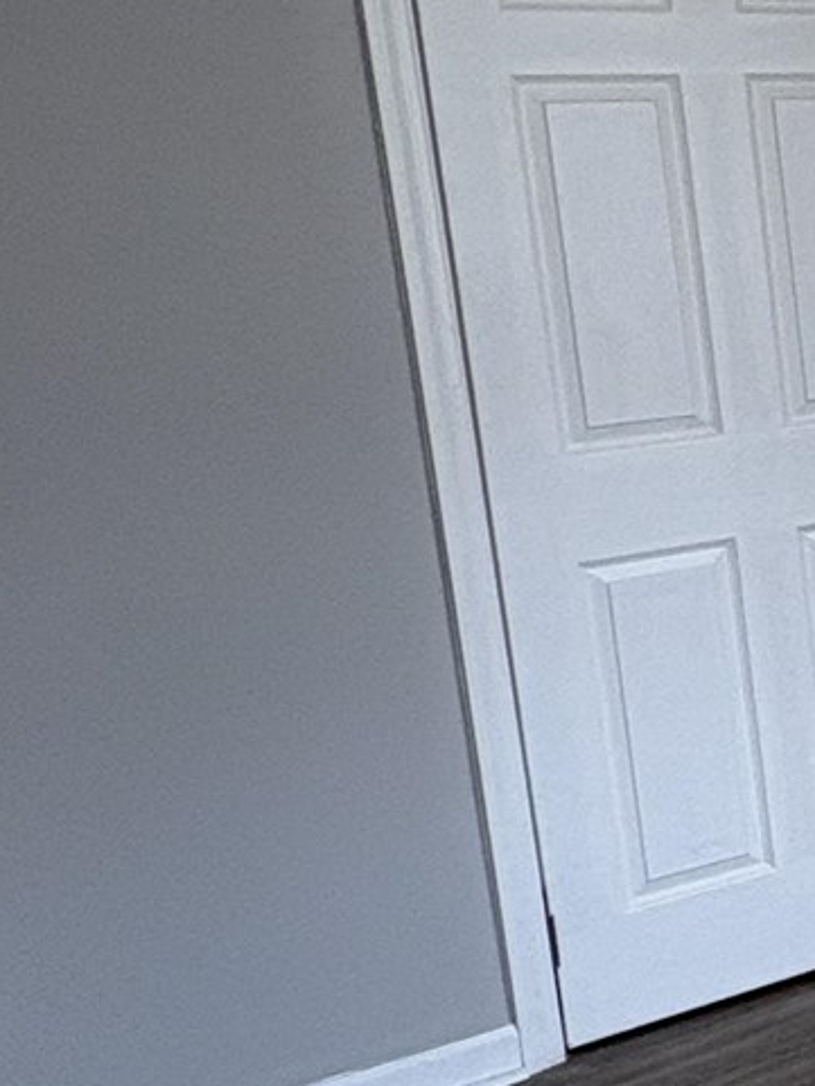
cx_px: 1869
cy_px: 488
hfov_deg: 15.0
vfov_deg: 28.9
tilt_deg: -10.4
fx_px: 2102
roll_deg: +0.5
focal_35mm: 67
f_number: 2.2
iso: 80
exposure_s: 1/120
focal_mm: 2.22
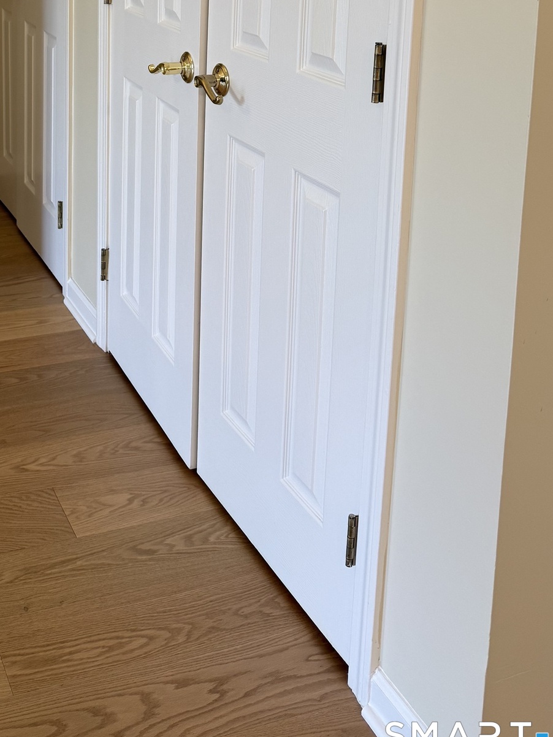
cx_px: 69
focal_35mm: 46
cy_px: 56
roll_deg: -0.3
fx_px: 979
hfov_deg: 30.3
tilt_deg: -11.2
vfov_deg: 38.1
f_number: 1.78
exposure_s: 1/60
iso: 125
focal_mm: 6.76
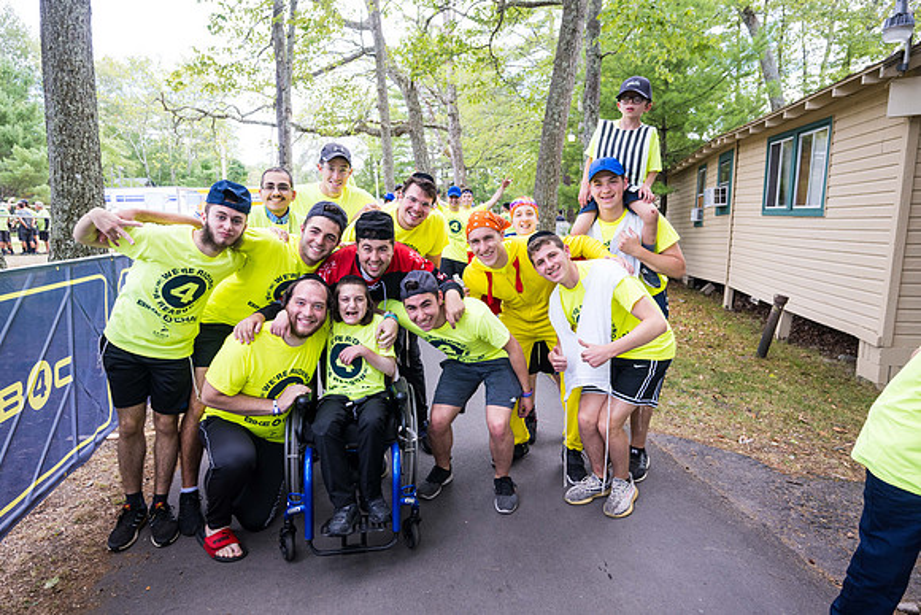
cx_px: 460
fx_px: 525
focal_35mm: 20
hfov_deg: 82.6
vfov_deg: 60.7
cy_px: 308
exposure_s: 1/500
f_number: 4
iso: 560
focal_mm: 20.5
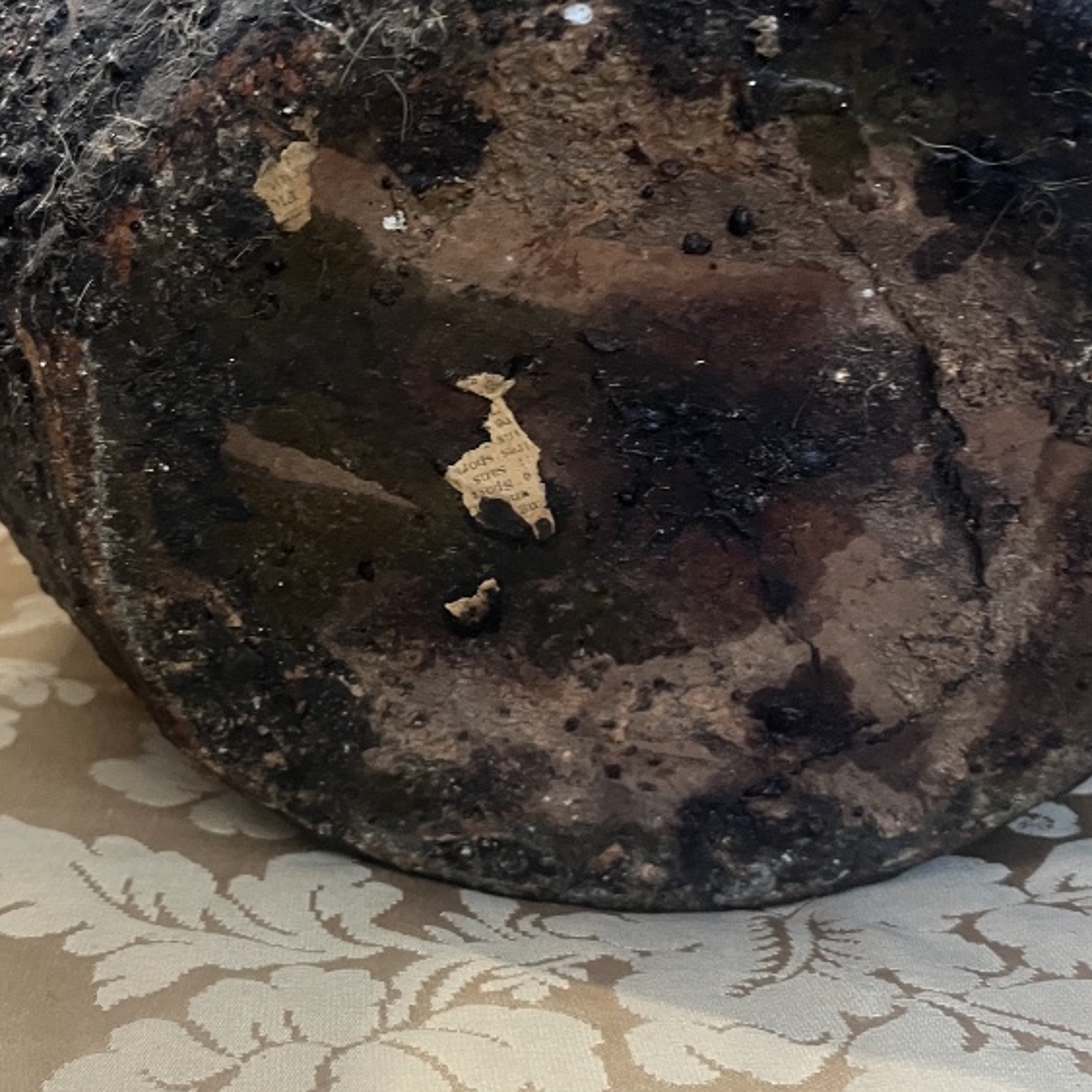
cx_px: 541
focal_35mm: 49
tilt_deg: -15.2
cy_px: 475
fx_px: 1749
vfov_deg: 34.6
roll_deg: -1.3
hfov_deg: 34.7
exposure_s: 1/50
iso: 320
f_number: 1.6
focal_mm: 5.1
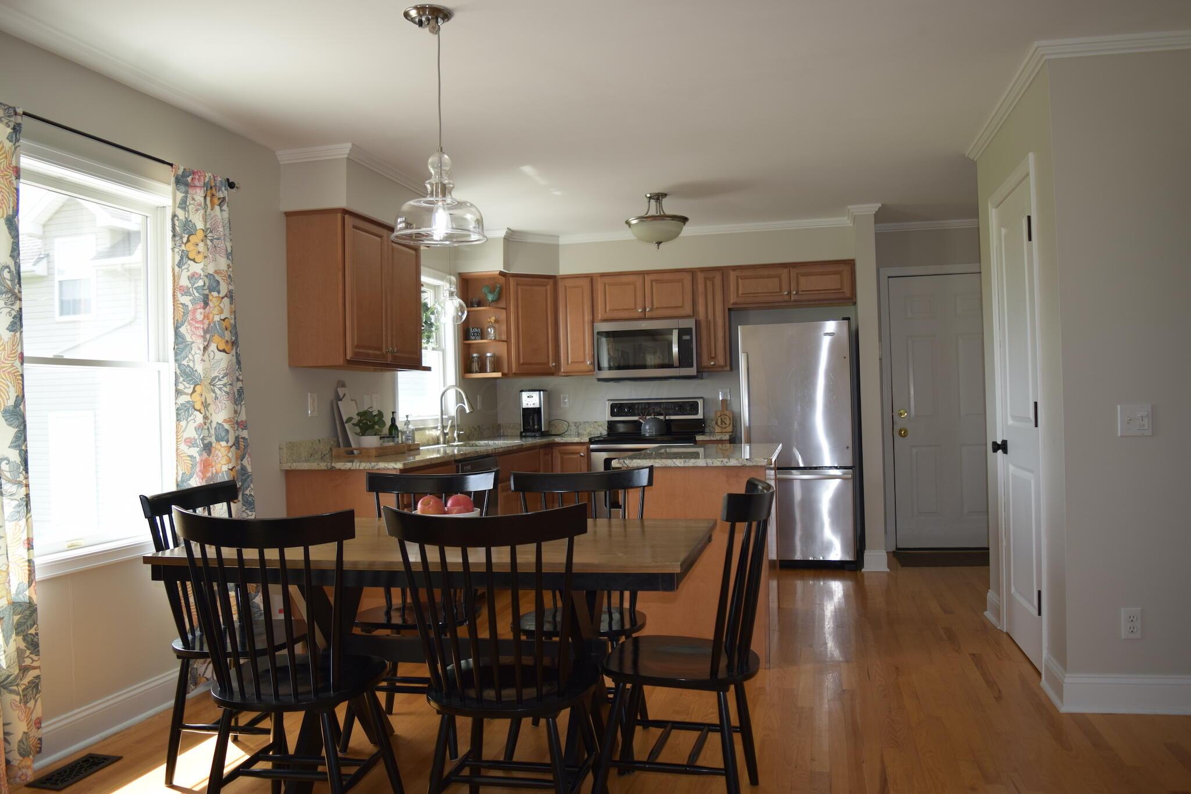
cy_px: 397
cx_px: 596
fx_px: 893
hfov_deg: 67.4
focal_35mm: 27
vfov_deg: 47.9
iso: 160
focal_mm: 18
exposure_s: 1/60
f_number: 3.5
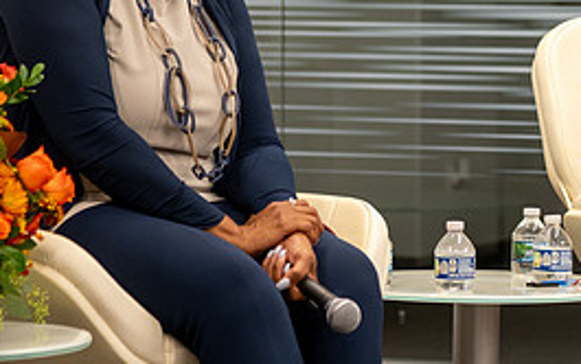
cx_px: 467
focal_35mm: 234
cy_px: 68
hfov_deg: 8.9
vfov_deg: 5.6
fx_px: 3708
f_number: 4
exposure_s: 1/100
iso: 1600
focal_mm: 105
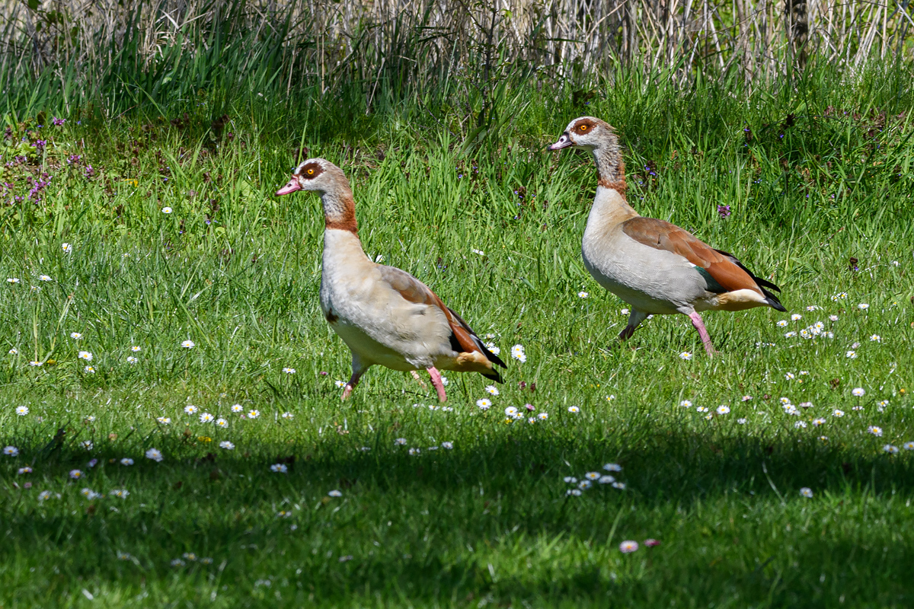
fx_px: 8758
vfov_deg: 4.0
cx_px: 457
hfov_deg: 6.0
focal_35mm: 345
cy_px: 304
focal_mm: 230
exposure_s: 1/800
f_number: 9
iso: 400
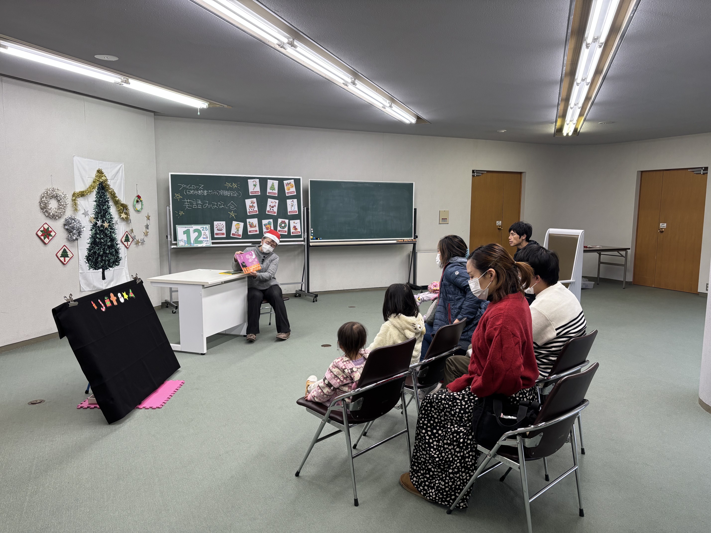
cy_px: 266
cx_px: 356
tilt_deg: -7.1
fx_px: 534
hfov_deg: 67.3
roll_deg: -0.3
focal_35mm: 26
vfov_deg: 53.1
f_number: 1.6
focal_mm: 5.96
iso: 100
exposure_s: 1/100
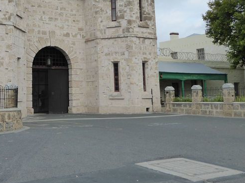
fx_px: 368
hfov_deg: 35.7
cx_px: 52
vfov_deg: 27.7
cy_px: 49
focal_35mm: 52
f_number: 3.5
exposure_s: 1/250
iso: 160
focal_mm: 5.4
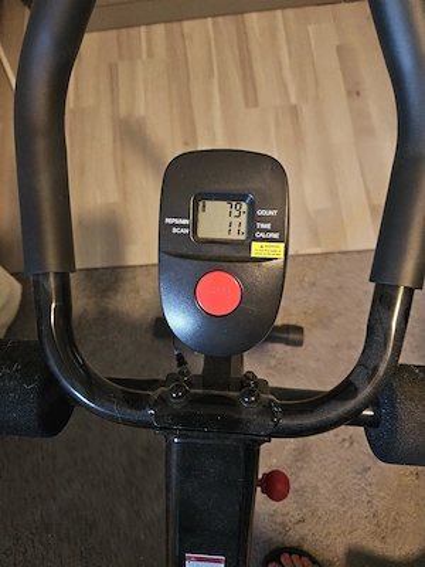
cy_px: 284
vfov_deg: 73.9
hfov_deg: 58.9
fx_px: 377
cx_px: 212
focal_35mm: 23
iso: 1000
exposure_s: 1/25.1
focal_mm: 5.4
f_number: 1.8
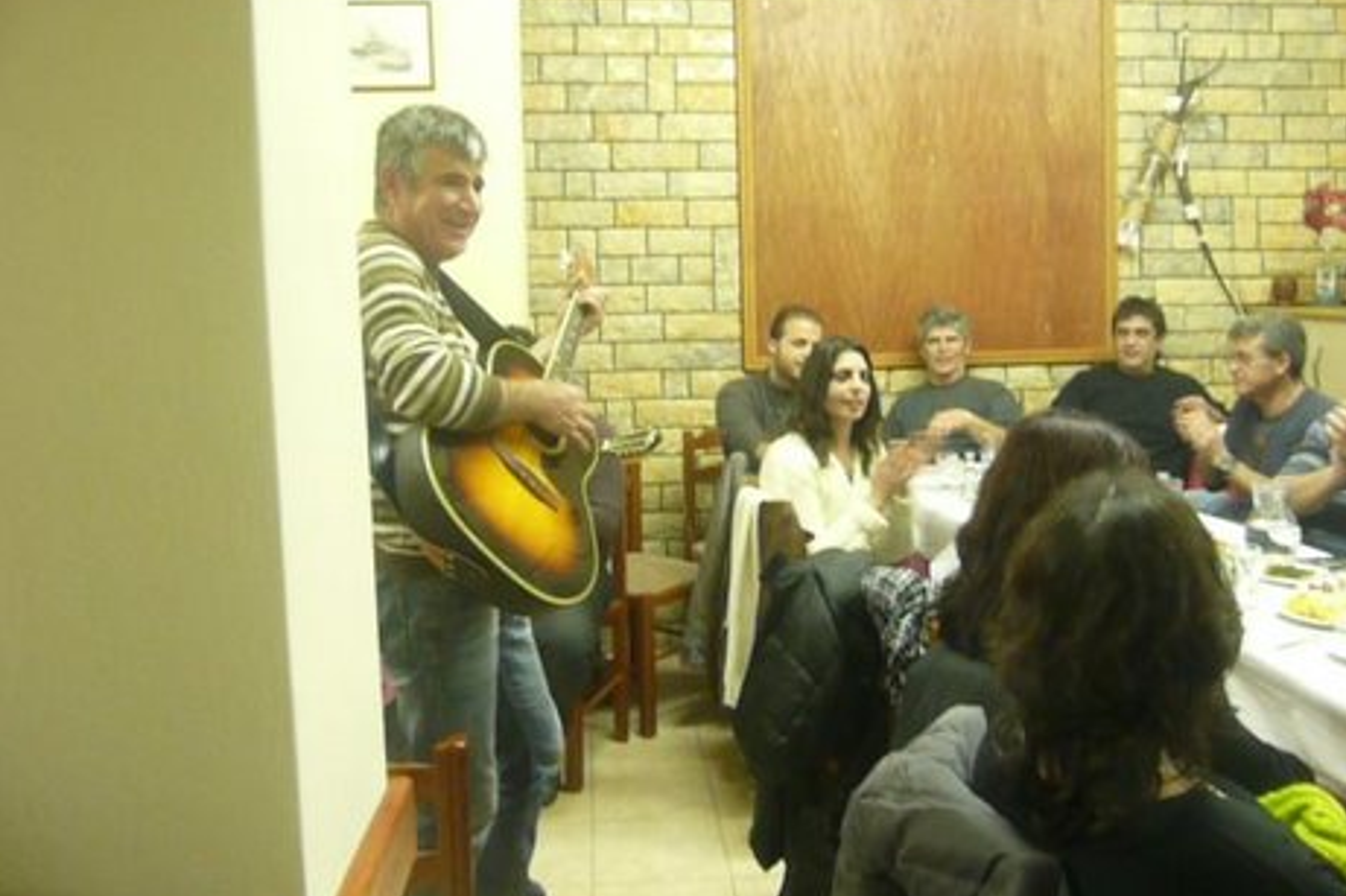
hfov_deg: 60.3
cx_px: 712
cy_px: 406
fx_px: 1159
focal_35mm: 31
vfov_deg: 42.3
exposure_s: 1/30
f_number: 2.8
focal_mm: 4.6
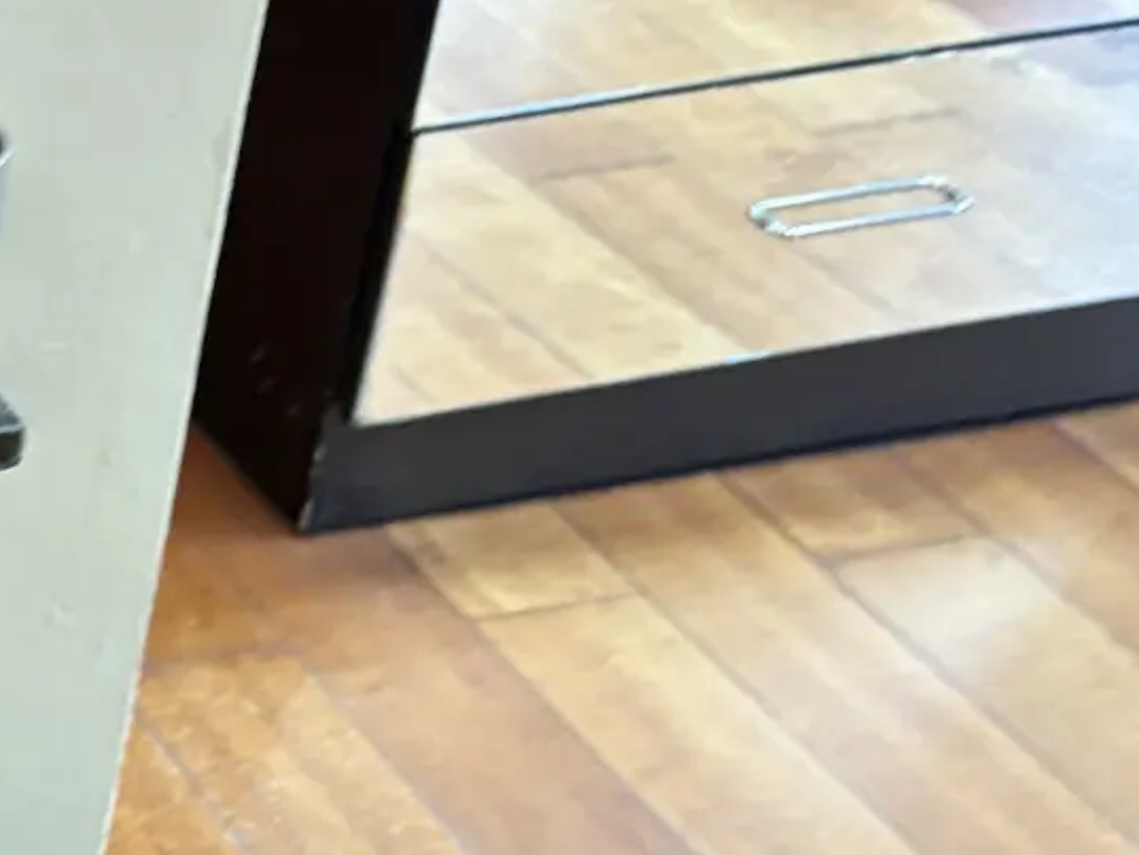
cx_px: -757
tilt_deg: -39.8
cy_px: 1093
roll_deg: +0.0
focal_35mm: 93
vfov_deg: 15.2
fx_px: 3061
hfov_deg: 17.9
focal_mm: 5.96
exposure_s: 1/50
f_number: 1.6
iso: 125
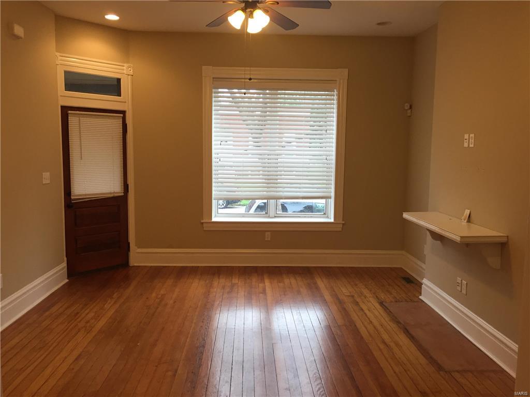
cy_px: 198
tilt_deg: -7.1
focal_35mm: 29
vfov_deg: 48.2
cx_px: 265
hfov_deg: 61.7
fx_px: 444
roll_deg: -1.8
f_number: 2.2
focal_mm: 4.15
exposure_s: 1/30
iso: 40
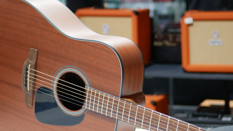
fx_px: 575
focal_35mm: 93
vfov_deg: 13.0
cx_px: 153
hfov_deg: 22.8
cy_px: 72
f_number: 1.7
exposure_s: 1/60
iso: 400
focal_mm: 25
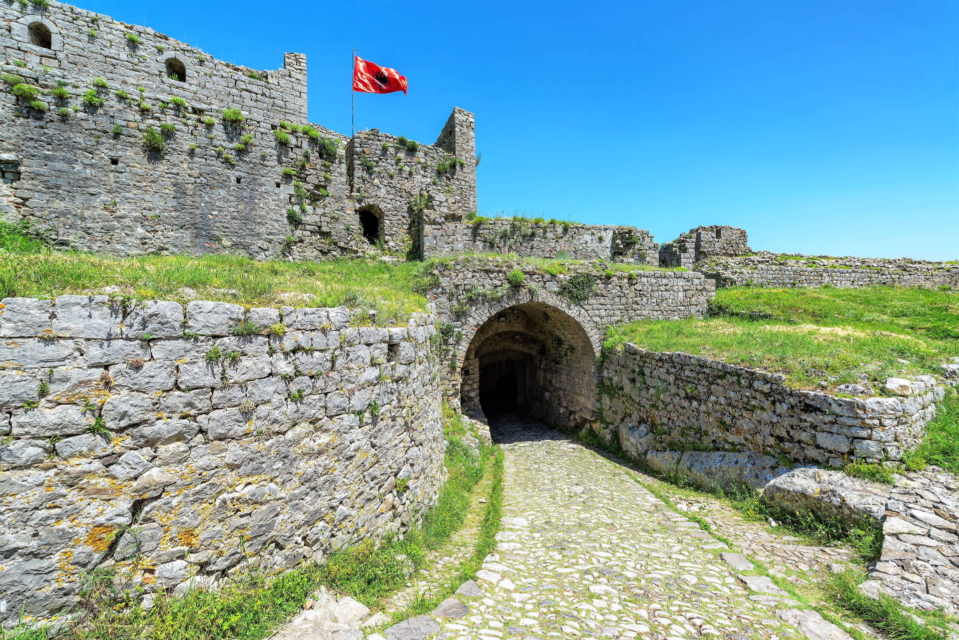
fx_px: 373
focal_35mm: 14
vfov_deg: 81.2
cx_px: 480
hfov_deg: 104.3
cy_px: 320
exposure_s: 1/400
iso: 160
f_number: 8
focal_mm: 14
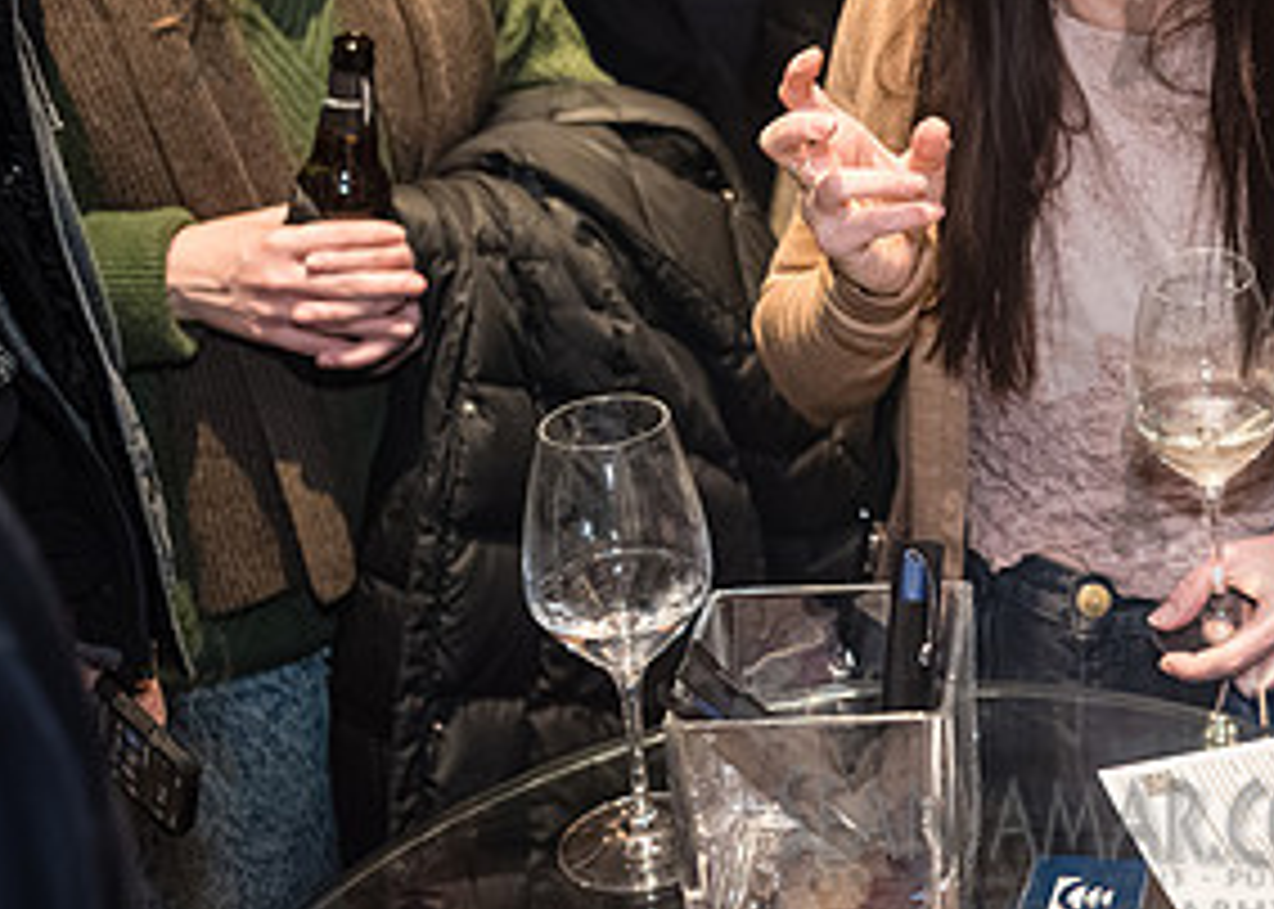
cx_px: 1223
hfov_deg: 25.3
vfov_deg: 18.5
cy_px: 2
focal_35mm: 75
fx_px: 2713
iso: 5000
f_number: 3.5
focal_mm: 35
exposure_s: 1/320
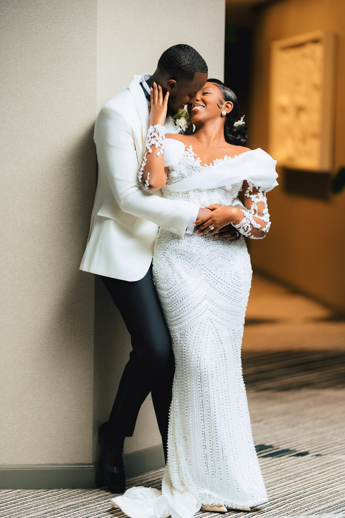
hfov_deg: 13.0
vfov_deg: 19.5
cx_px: 172
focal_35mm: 105
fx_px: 1509
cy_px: 259
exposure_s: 1/80
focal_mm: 105
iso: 160
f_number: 1.4
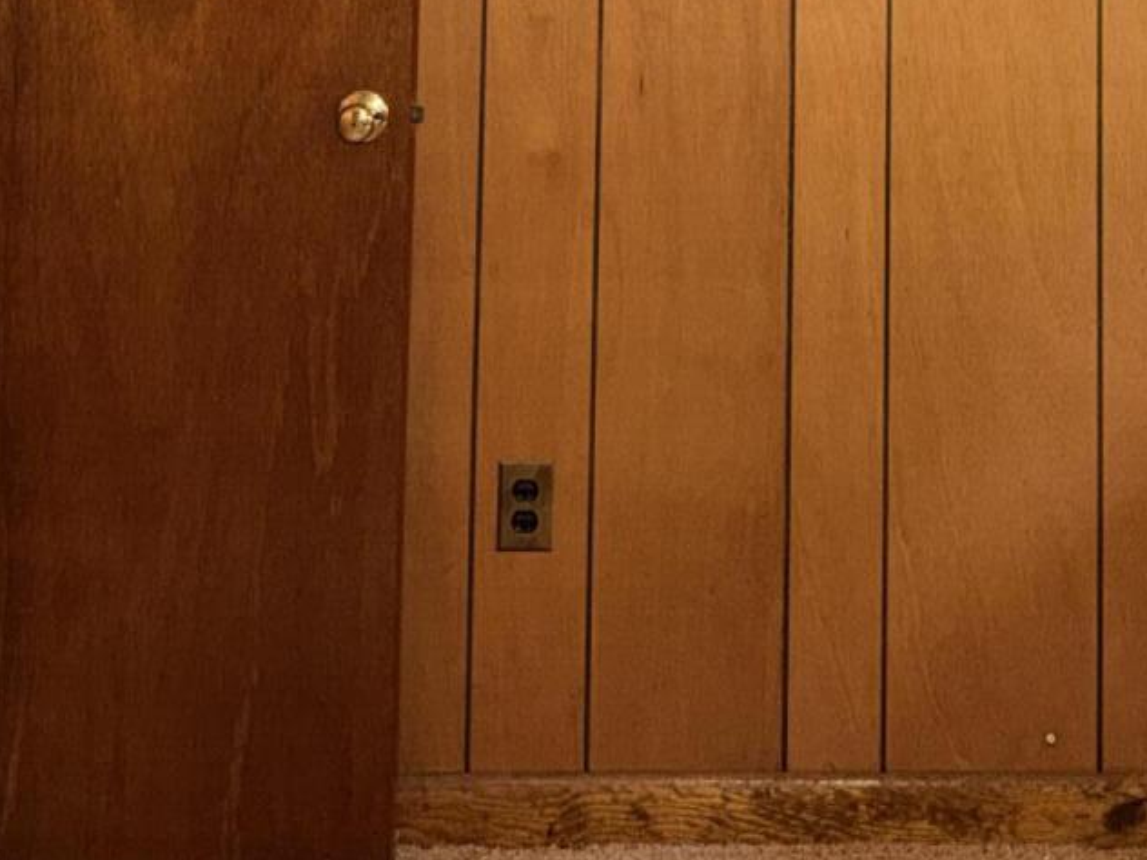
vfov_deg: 17.7
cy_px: -374
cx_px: 820
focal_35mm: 76
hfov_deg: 25.4
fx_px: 2518
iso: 160
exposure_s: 1/14
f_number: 1.78
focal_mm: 6.76
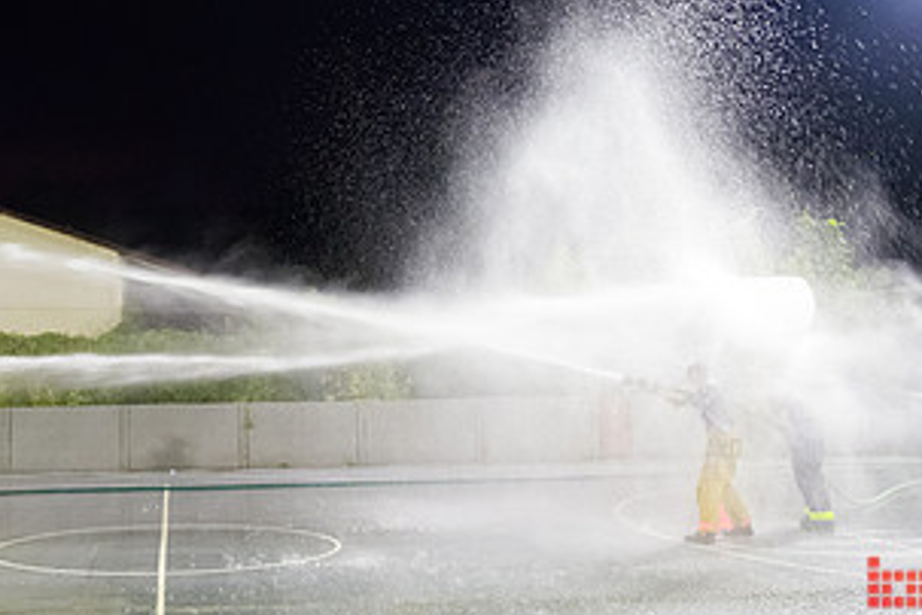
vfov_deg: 28.6
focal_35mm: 46
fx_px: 1178
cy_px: 126
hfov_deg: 41.1
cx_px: 201
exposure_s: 1/125
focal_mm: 24
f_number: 3.2
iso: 6400
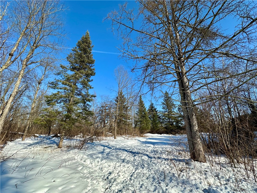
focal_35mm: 14
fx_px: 104
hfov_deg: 102.1
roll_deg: -0.3
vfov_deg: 85.7
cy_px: 96
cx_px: 128
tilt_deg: +19.0
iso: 40
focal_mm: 2.22
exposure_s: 1/1618
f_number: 2.2
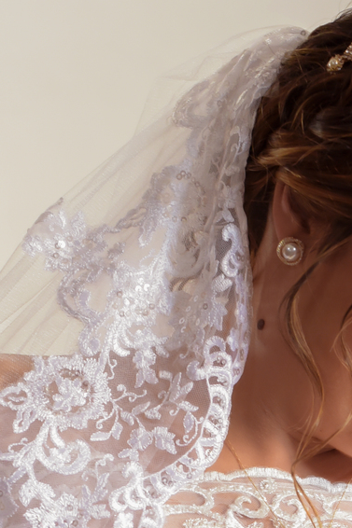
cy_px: 687
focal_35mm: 159
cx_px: 320
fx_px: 2333
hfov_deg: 8.6
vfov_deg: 12.5
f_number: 4.5
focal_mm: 50
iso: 1250
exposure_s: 1/80
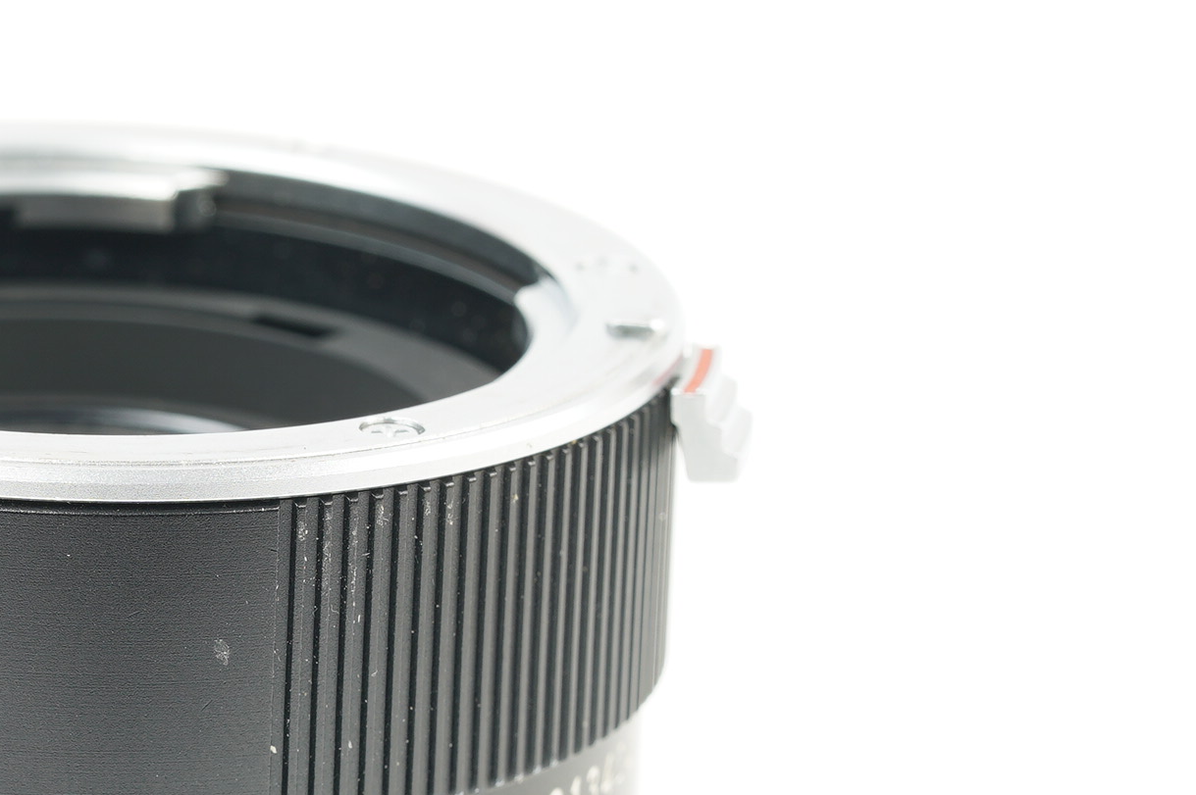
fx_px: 7370
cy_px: 624
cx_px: 102
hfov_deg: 9.2
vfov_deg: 6.2
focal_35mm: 222
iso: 200
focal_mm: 90
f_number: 10
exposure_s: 1/1.25
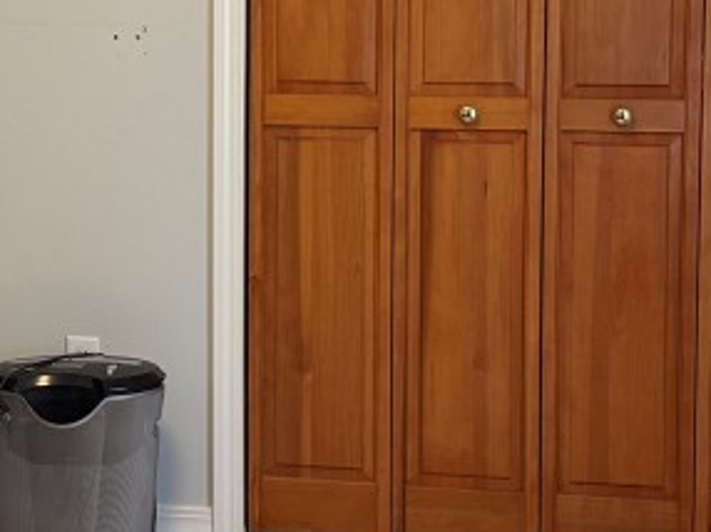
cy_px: 80
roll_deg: +0.2
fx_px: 1765
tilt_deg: -4.2
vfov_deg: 17.0
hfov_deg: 22.4
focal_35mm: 86
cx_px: 112
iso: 400
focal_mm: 6.76
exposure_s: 1/120
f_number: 1.78
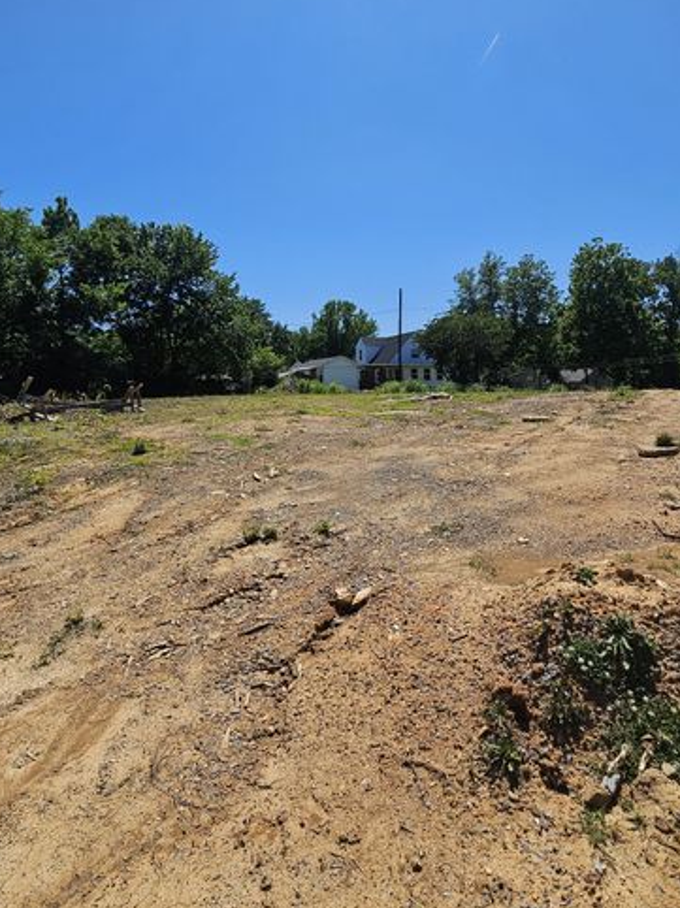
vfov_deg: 87.5
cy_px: 404
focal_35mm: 18
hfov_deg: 71.5
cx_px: 350
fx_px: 472
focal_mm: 2.2
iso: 50
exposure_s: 1/3758
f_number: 2.2
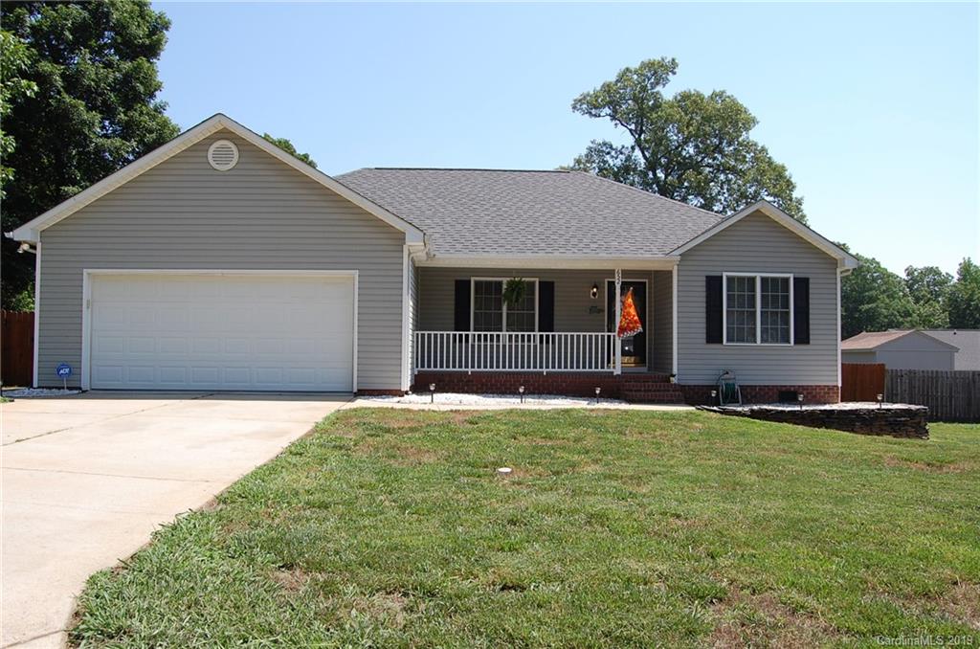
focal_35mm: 27
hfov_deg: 67.5
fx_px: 733
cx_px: 490
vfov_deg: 47.7
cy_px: 324
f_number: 9
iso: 200
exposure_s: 1/320
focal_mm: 18
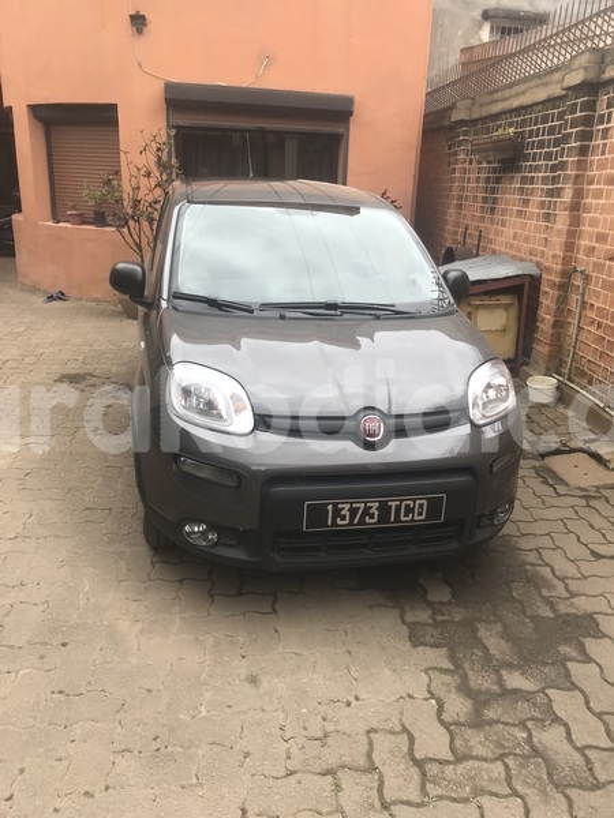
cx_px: 307
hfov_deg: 49.7
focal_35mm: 28
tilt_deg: -15.4
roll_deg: -0.6
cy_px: 409
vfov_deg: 63.4
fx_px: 662
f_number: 1.8
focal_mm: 3.99
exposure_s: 1/602
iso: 20
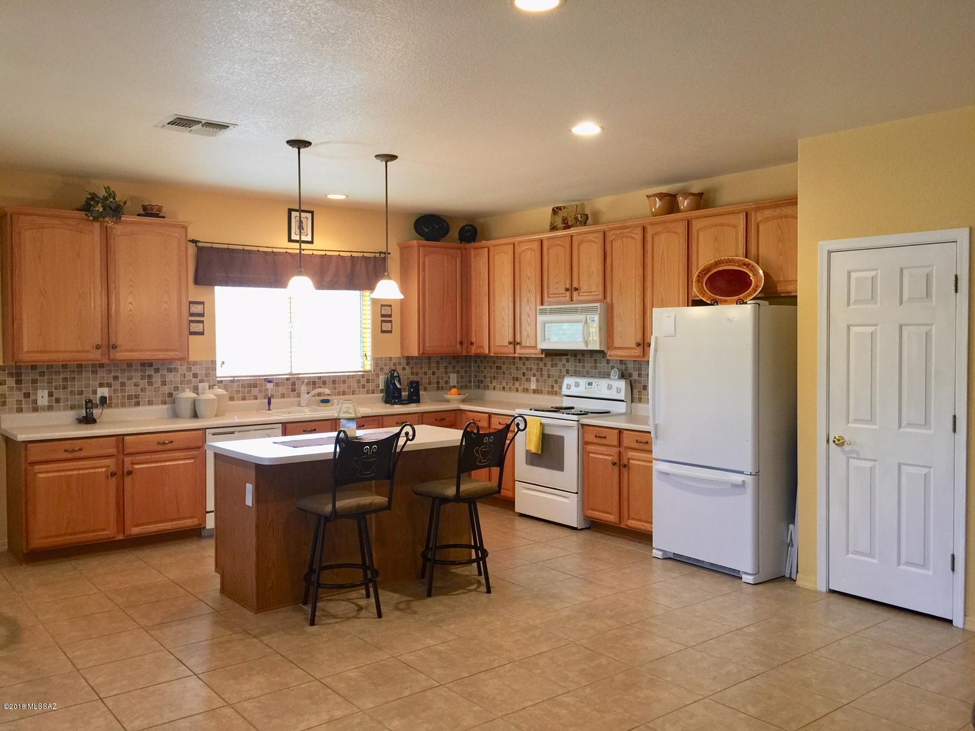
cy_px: 366
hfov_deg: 61.7
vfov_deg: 48.2
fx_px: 817
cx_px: 488
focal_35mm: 29
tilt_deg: -1.9
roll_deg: -0.5
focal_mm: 4.15
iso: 50
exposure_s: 1/15
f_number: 2.2
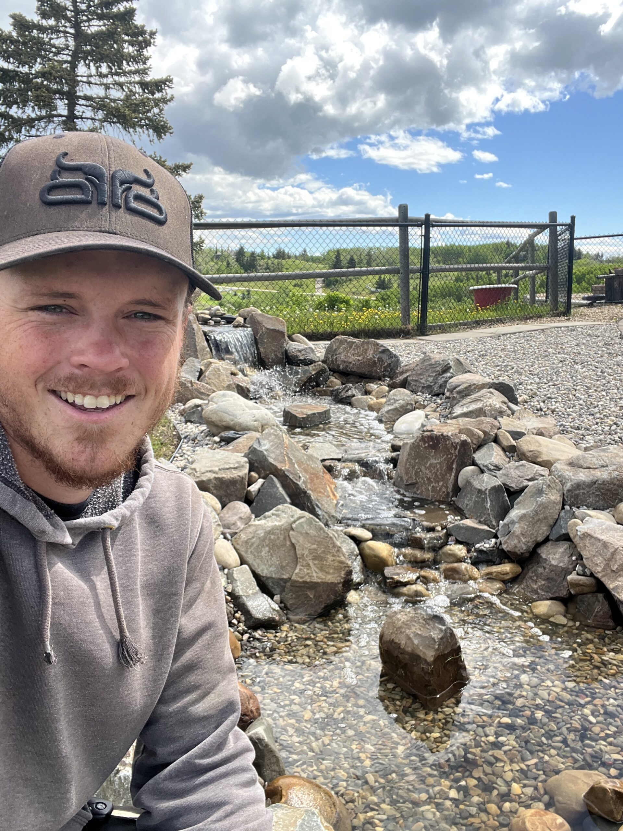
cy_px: 416
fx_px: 720
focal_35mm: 30
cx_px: 312
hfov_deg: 46.8
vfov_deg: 60.0
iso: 32
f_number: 2.2
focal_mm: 2.71
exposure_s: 1/311
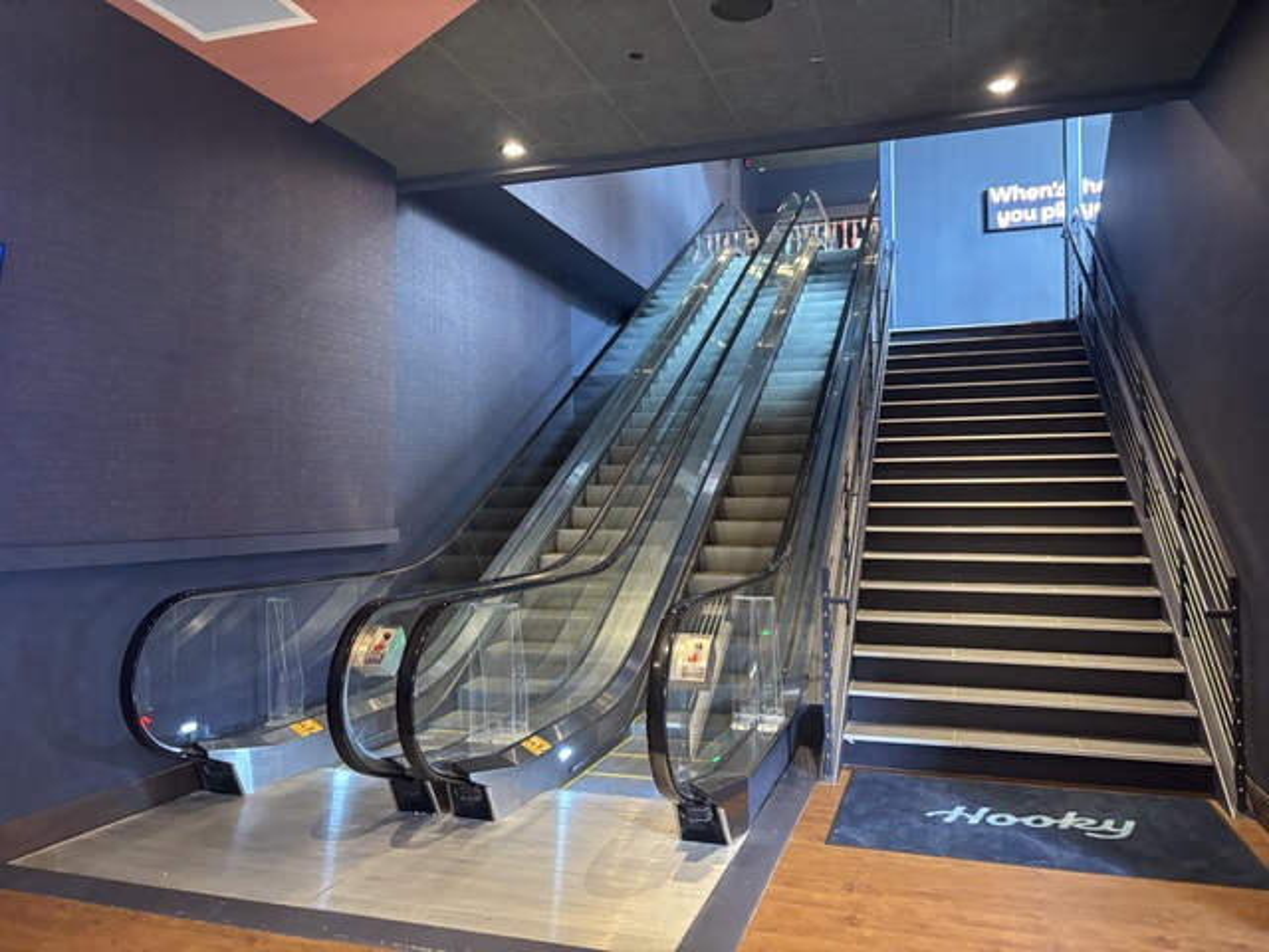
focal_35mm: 26
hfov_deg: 67.3
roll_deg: -2.2
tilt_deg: +3.6
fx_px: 953
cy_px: 476
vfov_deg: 53.1
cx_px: 634
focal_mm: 5.96
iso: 400
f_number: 1.6
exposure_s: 1/40
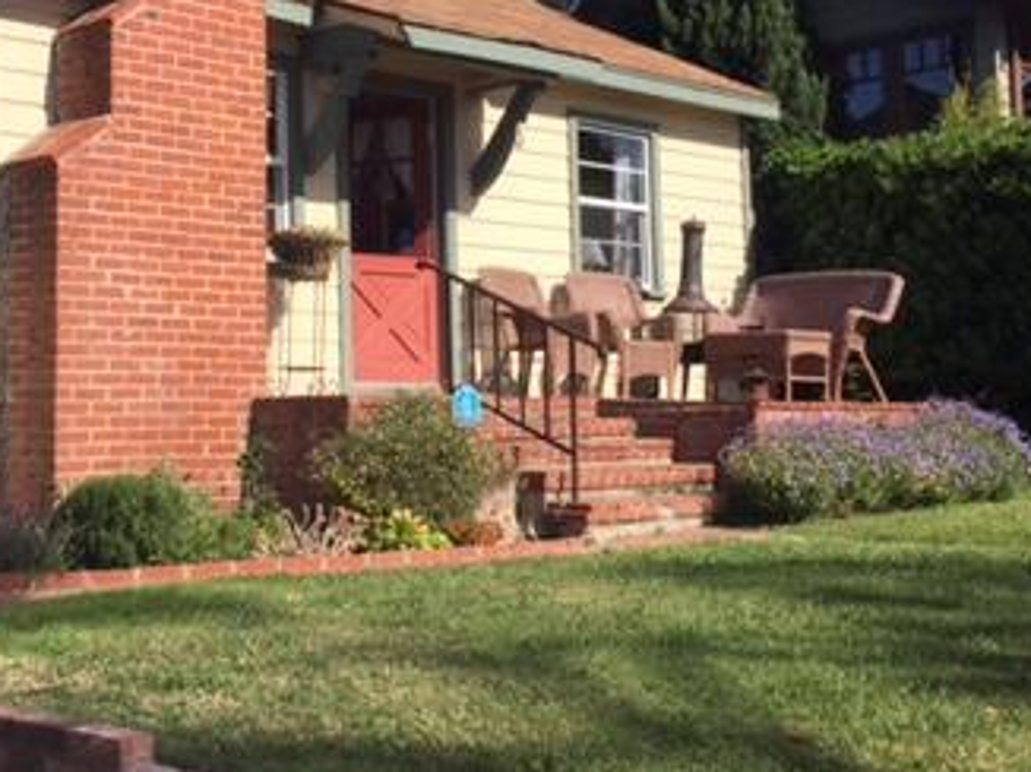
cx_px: 414
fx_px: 1696
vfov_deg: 25.6
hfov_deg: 33.7
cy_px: 301
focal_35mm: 57
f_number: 2.2
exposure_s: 1/2083
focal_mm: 4.15
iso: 32
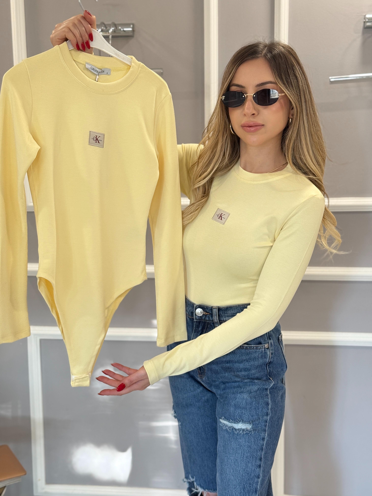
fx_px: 688
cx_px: 186
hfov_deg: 30.3
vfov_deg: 39.7
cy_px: 248
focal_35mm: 48
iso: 100
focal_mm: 6.76
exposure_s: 1/60
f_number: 1.78
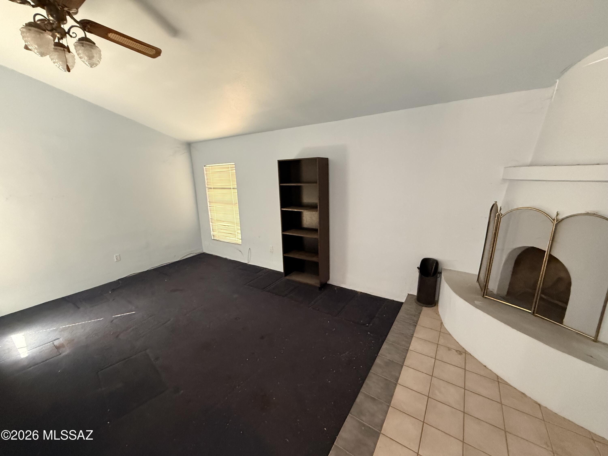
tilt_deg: -12.9
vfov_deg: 85.7
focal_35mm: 14
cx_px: 304
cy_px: 228
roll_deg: +1.9
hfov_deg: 102.1
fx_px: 246
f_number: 2.2
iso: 640
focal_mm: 2.22
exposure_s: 1/60
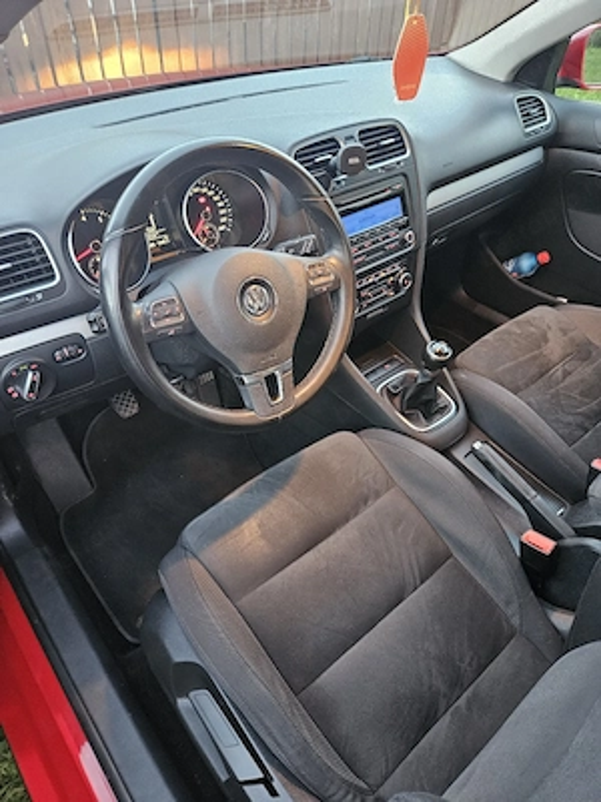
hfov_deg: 58.9
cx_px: 300
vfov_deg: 73.9
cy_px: 401
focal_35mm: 23
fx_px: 532
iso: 640
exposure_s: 1/25.1
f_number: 1.8
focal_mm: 5.4
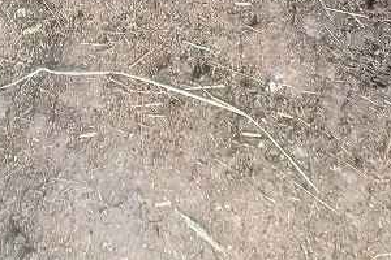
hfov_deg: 27.1
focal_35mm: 60
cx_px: -138
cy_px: -462
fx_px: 652
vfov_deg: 12.6
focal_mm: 1.74
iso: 160
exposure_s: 1/50
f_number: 2.2
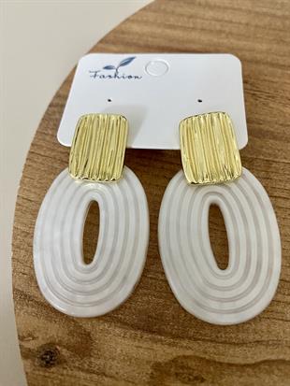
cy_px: 193
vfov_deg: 69.4
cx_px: 145
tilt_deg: -61.9
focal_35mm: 25
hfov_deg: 54.9
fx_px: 279
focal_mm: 4.25
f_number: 1.8
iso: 500
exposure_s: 1/33
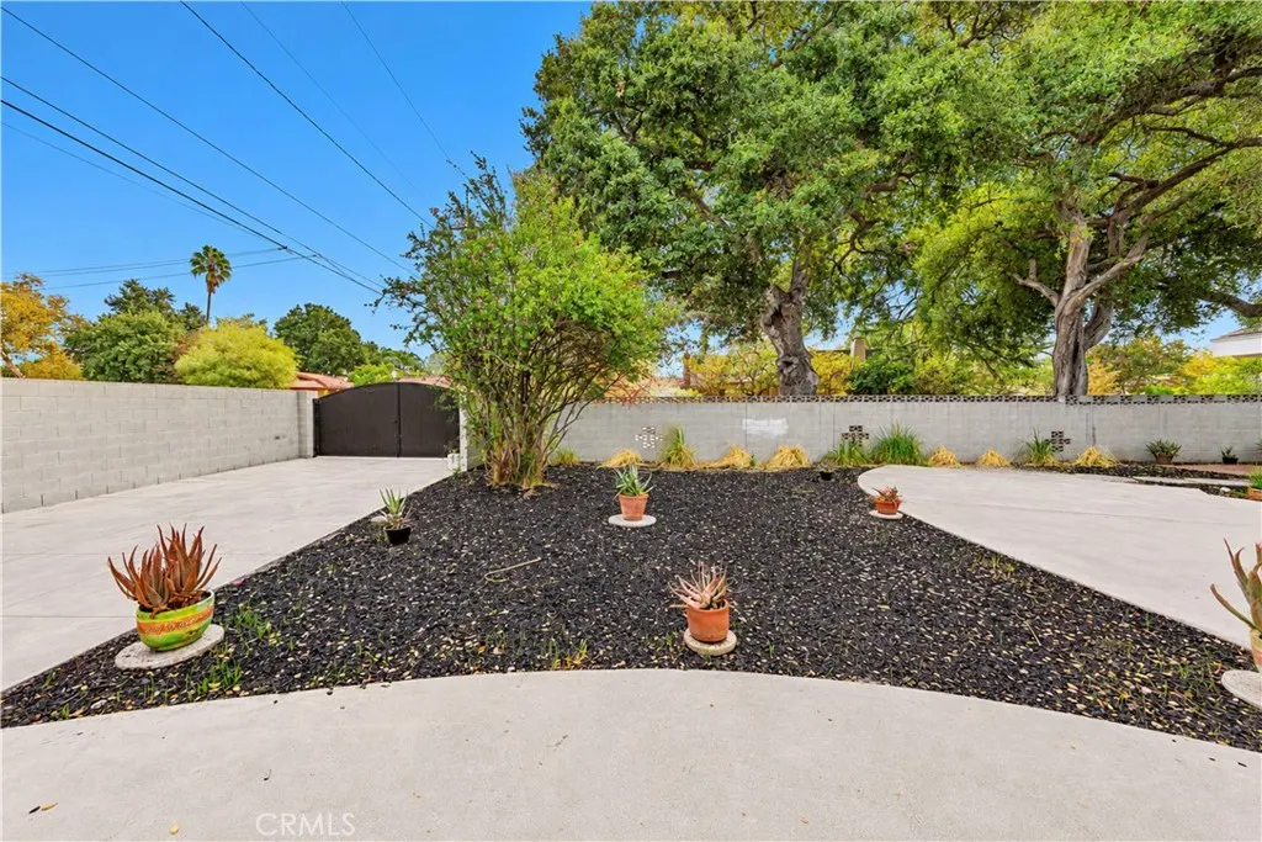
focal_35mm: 13
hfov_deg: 108.3
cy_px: 421
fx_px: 456
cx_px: 631
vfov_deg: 85.4
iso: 640
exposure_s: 1/800
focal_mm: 13
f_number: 5
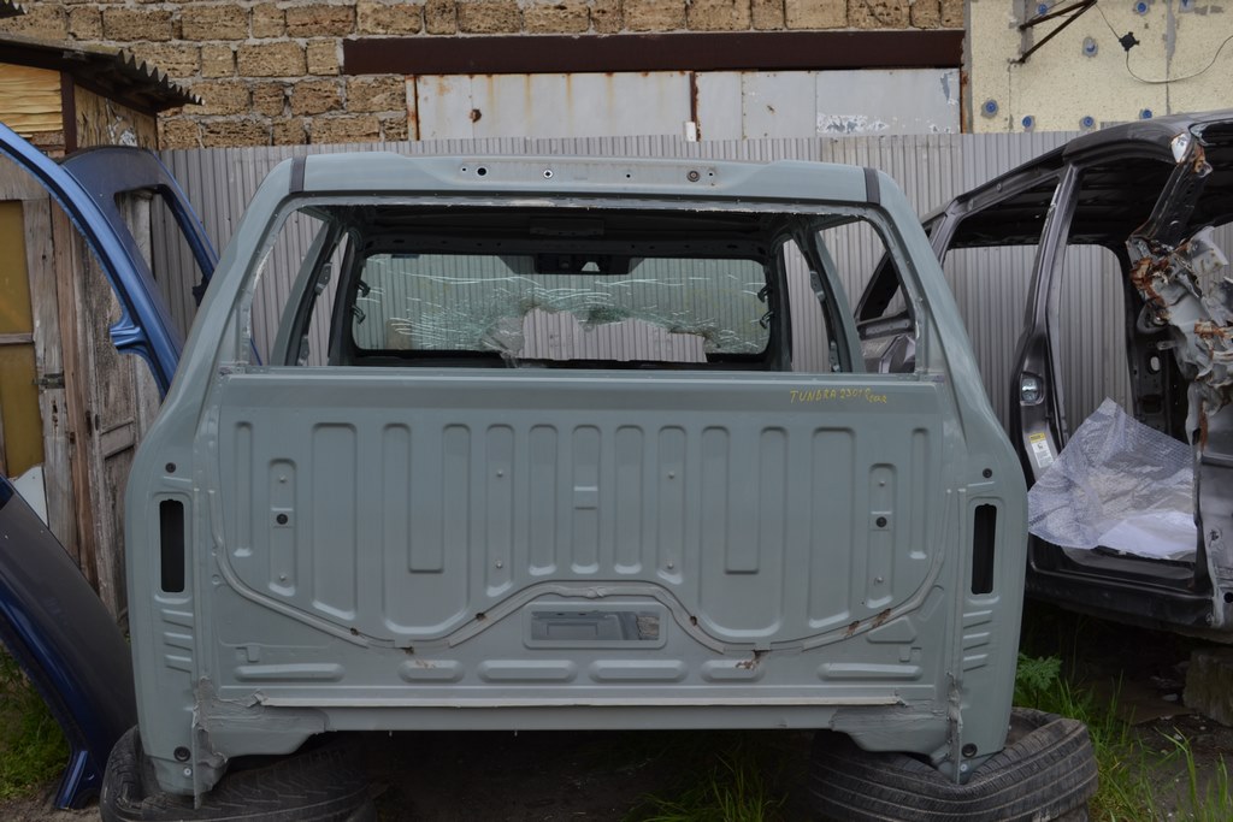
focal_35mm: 39
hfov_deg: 49.5
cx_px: 616
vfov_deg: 34.2
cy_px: 411
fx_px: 1336
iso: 100
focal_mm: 26
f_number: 6.3
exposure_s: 1/160
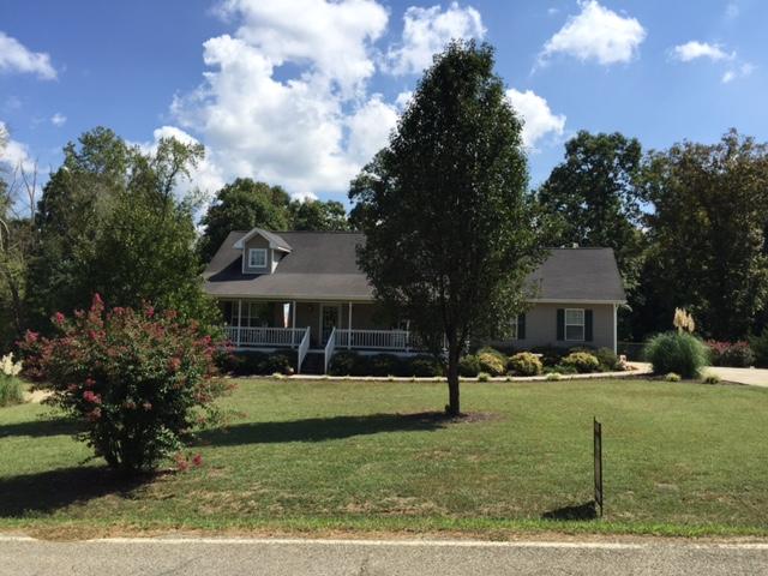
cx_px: 384
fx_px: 643
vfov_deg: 48.2
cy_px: 288
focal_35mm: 29
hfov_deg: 61.7
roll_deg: -1.7
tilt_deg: +2.6
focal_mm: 4.15
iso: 32
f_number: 2.2
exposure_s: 1/2326
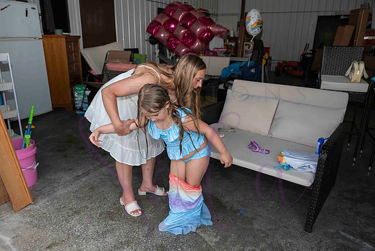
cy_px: 119
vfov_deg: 49.4
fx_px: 272
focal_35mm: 26
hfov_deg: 69.1
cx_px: 188
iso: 400
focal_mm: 24
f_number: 4
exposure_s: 1/1000
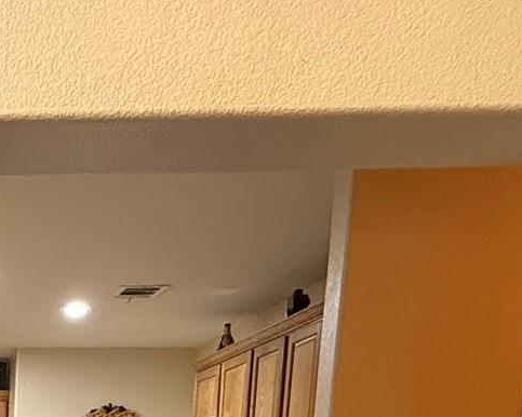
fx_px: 896
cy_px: 641
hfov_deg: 27.6
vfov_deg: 21.6
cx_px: -140
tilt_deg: -8.3
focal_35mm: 58
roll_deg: -0.6
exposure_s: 1/60
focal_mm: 2.22
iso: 640
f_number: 2.2
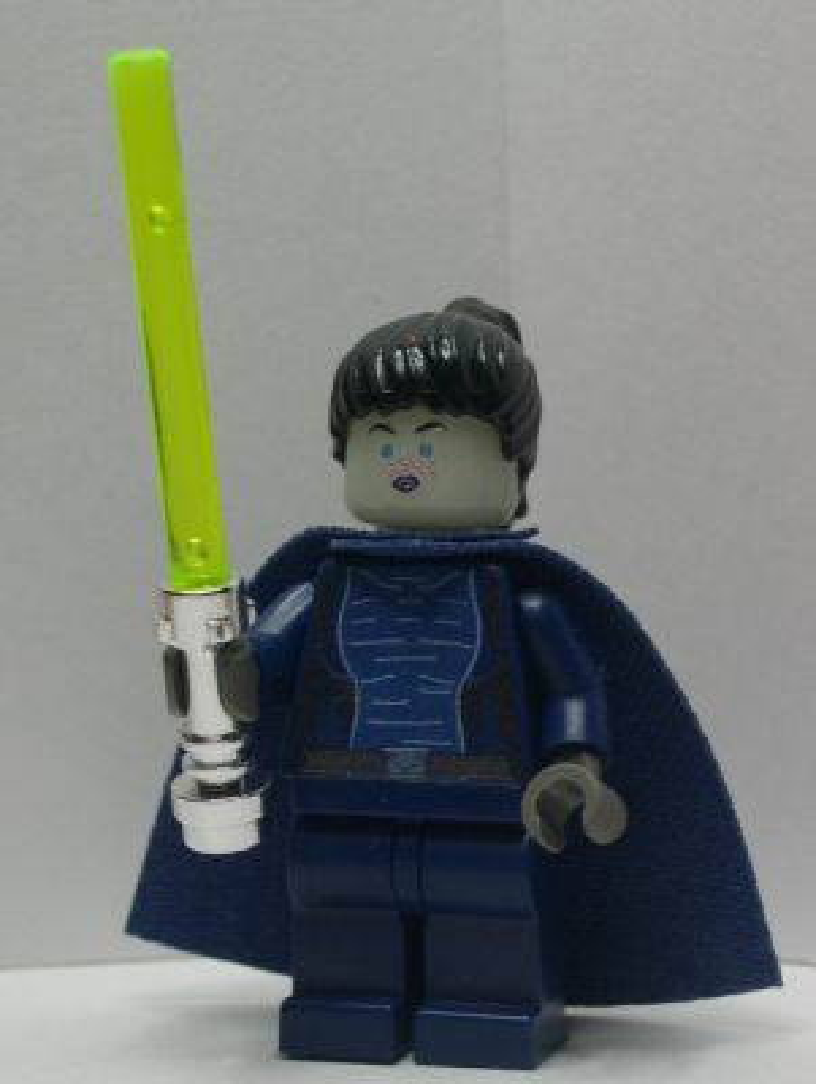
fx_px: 2258
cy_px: 542
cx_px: 408
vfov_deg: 27.0
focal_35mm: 72
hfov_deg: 20.5
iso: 100
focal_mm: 15.3
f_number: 3.8
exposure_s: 1/35.3
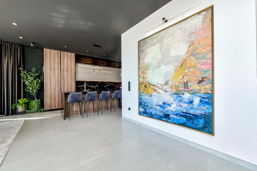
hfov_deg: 104.2
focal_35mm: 14
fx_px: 100
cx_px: 128
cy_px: 86
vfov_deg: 81.2
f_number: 9
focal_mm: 14
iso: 400
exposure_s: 1/100
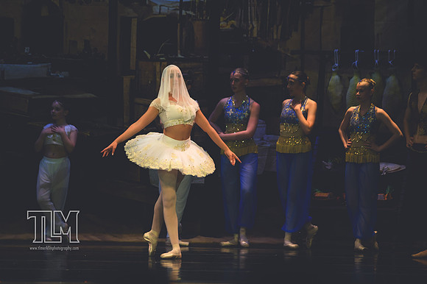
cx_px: 214
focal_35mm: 300
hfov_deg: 6.9
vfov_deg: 4.6
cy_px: 142
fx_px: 3556
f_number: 2.8
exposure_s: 1/500
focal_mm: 200
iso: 720
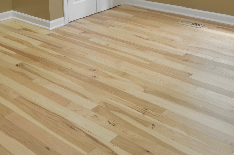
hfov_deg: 38.9
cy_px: -44
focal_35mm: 51
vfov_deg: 23.5
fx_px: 331
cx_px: 116
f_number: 9
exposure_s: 1/3
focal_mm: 10
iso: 200
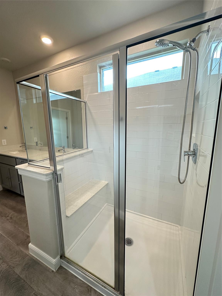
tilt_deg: -8.4
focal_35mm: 14
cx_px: 111
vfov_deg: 102.1
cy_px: 148
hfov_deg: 85.7
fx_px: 120
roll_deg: +0.2
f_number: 2.2
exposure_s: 1/120
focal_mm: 2.22
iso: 250
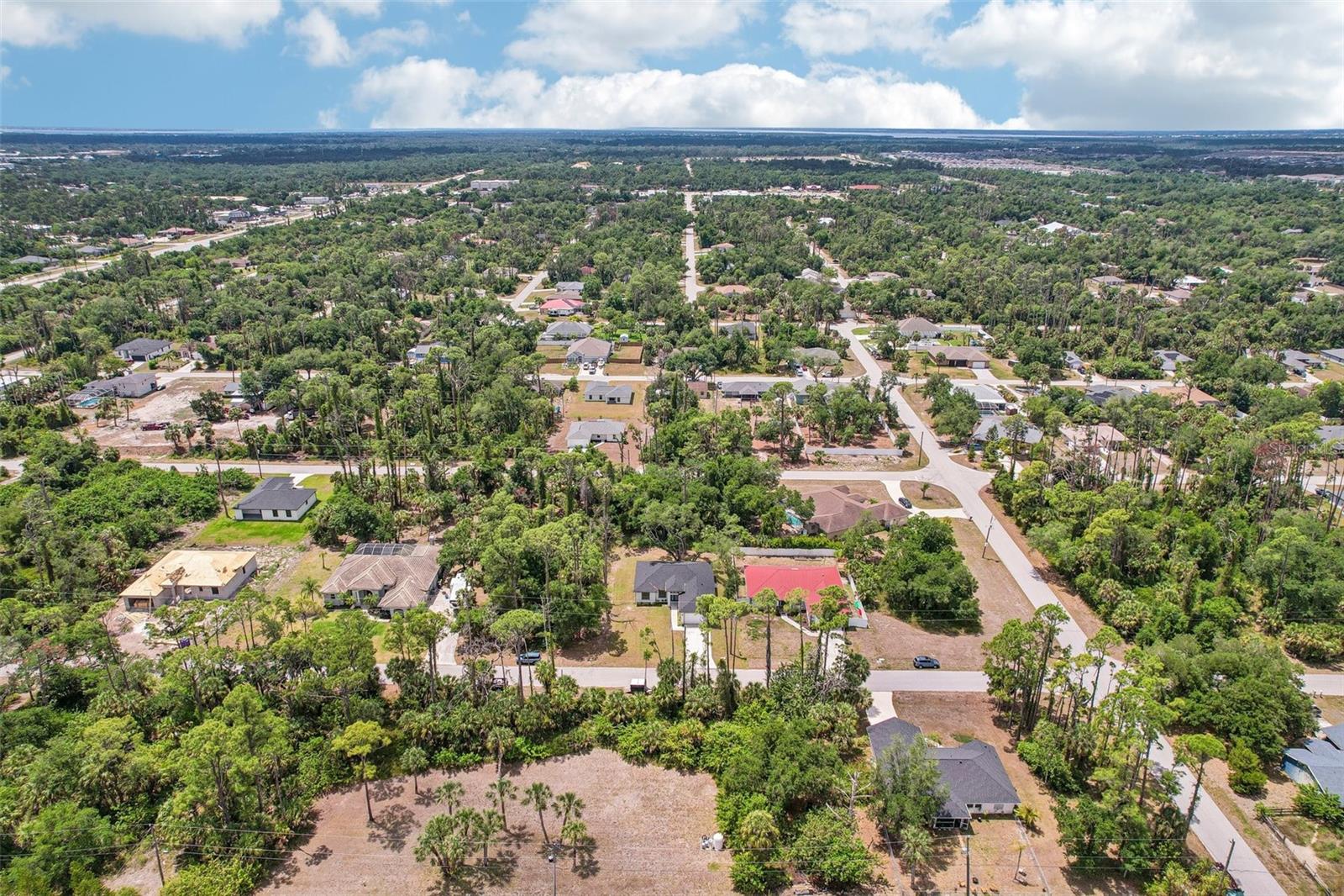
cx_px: 672
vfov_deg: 57.2
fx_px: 821
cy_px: 448
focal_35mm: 22
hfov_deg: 78.6
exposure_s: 1/350
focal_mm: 8.4
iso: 110
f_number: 2.8
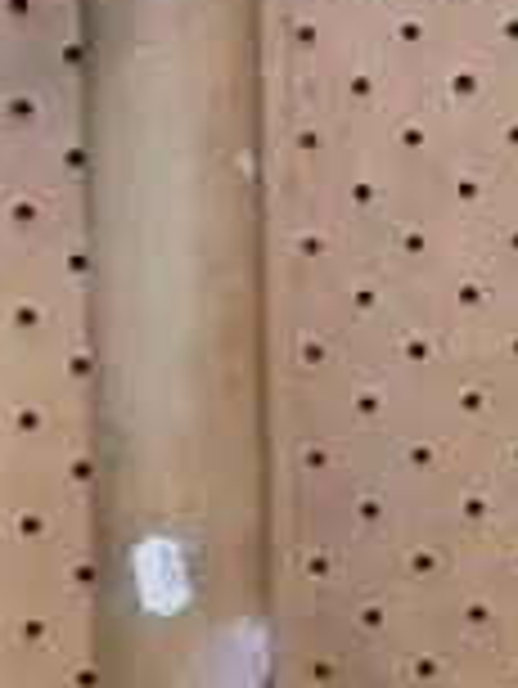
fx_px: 4523
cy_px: -679
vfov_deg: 8.3
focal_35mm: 227
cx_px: 171
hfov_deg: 6.6
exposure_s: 1/400
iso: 3200
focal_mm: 17
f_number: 4.5
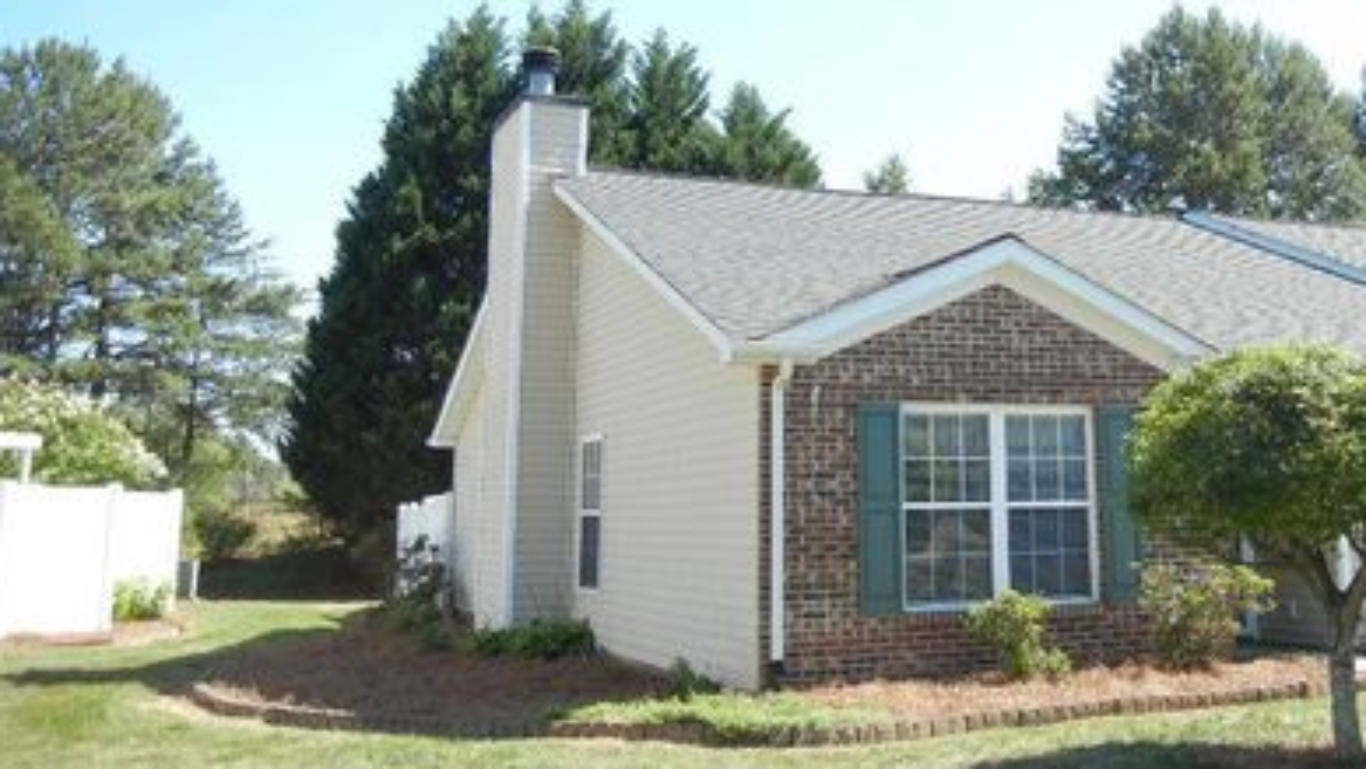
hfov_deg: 47.8
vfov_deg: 28.0
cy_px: 205
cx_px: 867
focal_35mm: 42
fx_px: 1522
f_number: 3.5
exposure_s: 1/452
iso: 160
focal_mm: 5.4
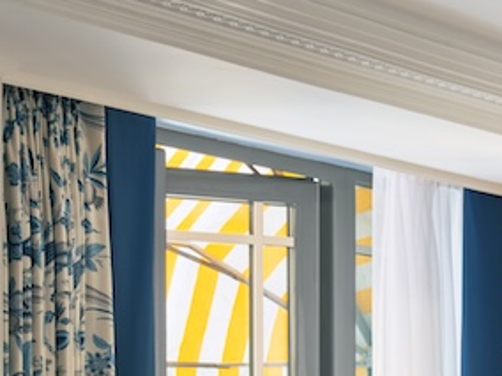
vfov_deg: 7.7
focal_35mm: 190
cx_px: 903
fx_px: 2755
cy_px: 572
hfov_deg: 9.9
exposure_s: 1/3
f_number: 8
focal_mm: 57.5
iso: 200
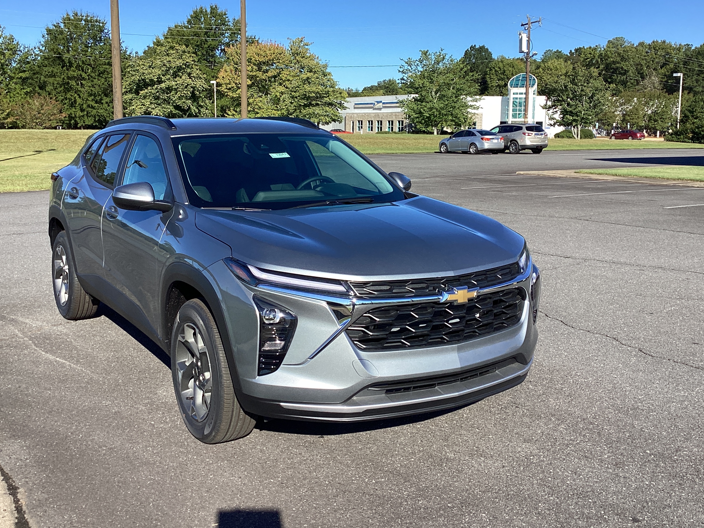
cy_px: 224
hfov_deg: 48.9
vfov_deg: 37.6
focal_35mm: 38
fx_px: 773
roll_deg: -0.7
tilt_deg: -4.7
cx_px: 320
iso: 25
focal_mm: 3.3
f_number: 2.4
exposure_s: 1/1131
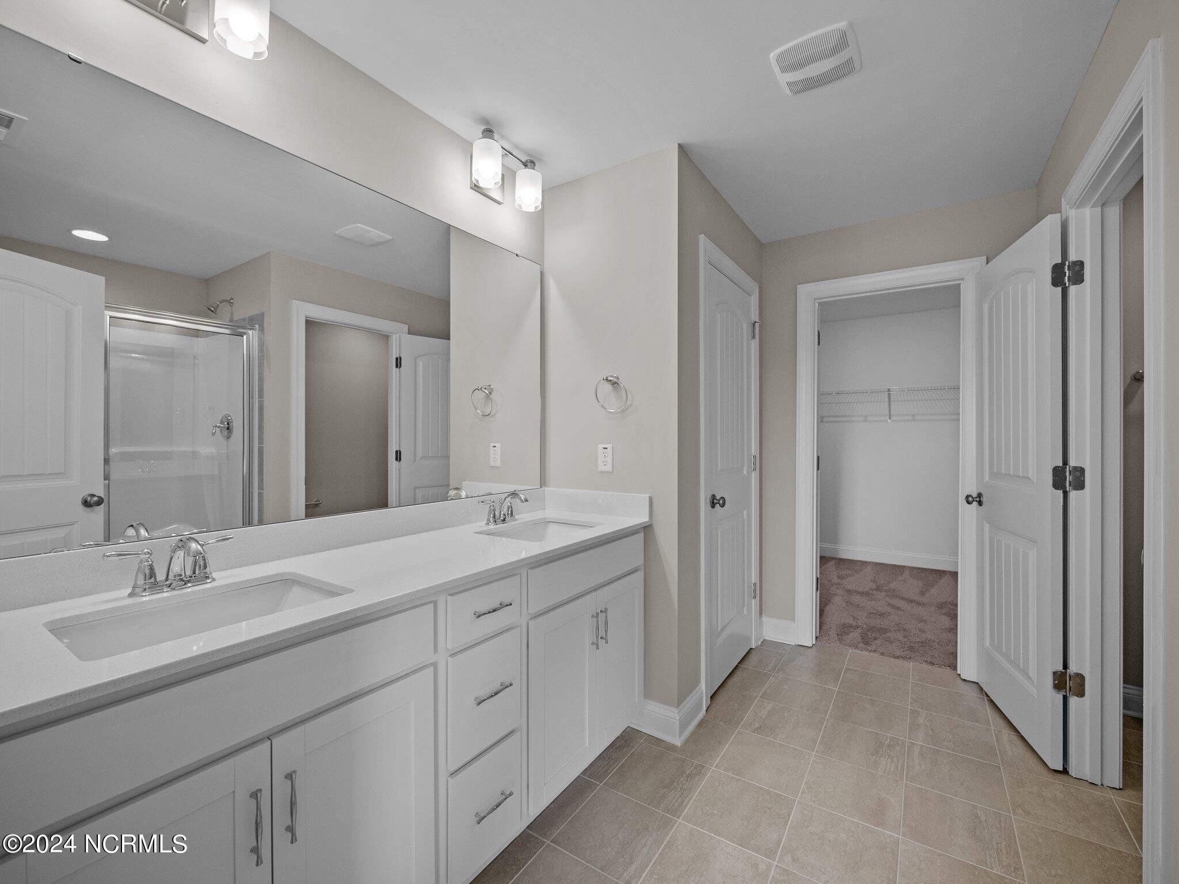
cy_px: 442
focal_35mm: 14
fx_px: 477
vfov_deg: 85.7
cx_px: 590
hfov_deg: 102.1
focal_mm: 7
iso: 400
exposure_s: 1/40
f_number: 4
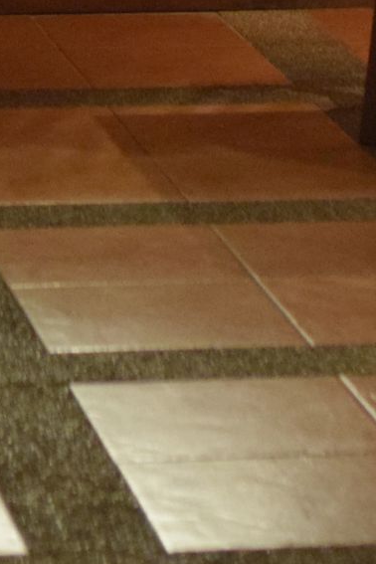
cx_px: -237
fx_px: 4349
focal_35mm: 278
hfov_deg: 4.9
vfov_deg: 7.0
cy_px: -833
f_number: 2
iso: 3200
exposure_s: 1/100
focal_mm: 35
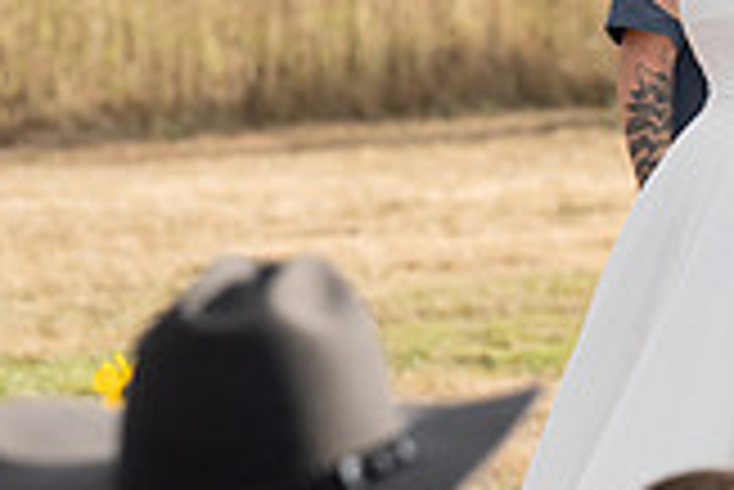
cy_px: 79
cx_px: 675
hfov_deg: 5.0
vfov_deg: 3.3
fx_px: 8408
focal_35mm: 412
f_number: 4.5
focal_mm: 116
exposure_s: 1/1600
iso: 400
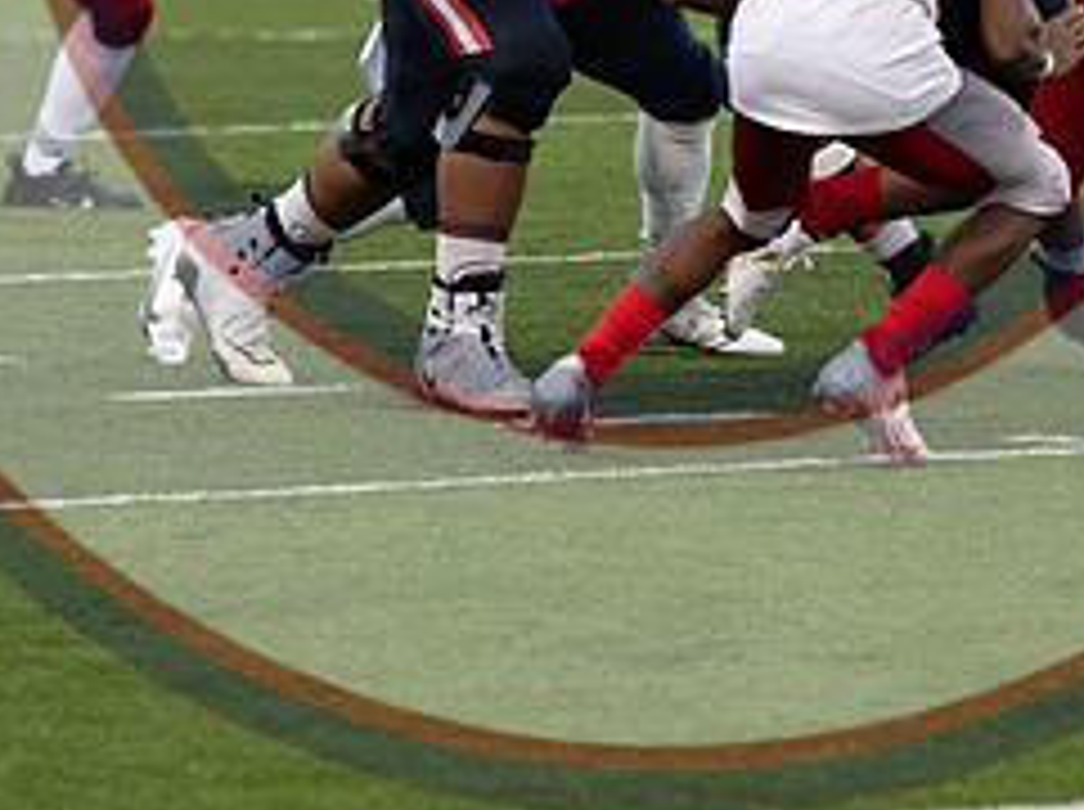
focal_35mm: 487
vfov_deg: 3.0
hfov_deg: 4.1
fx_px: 15228
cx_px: 648
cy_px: -43
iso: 3200
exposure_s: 1/2000
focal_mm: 140
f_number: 2.8
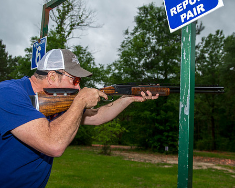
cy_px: 98
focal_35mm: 34
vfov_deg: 43.3
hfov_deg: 52.9
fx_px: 236
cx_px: 122
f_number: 3.5
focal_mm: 28
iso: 640
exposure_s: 1/100
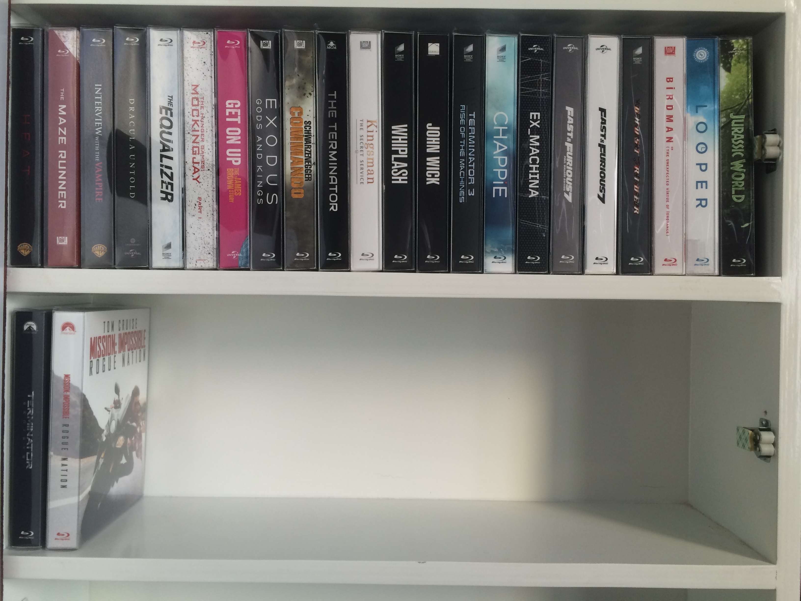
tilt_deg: -1.0
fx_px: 671
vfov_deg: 48.2
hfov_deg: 61.7
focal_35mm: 29
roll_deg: -1.0
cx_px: 400
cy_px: 300
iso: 50
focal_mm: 4.15
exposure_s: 1/33
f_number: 2.2
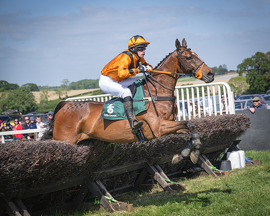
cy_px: 108
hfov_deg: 24.2
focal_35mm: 79
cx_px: 154
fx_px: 630
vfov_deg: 19.4
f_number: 4
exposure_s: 1/1600
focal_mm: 70
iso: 200
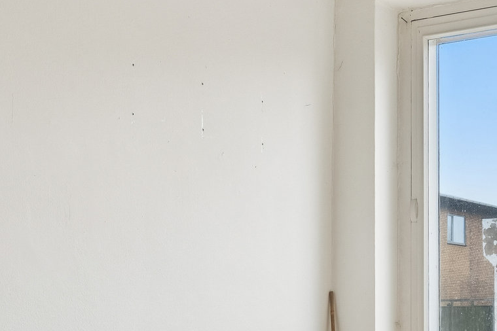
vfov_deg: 17.0
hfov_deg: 25.7
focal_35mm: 79
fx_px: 1091
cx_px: 243
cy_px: 311
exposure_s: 1/5
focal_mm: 20
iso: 400
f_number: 8
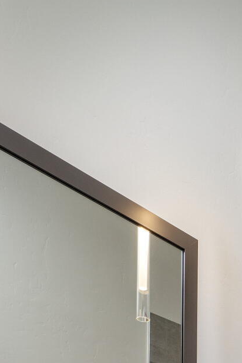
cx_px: 343
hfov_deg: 21.4
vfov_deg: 26.1
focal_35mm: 55
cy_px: 552
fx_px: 555
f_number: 10
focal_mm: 17
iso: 200
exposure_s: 1/25
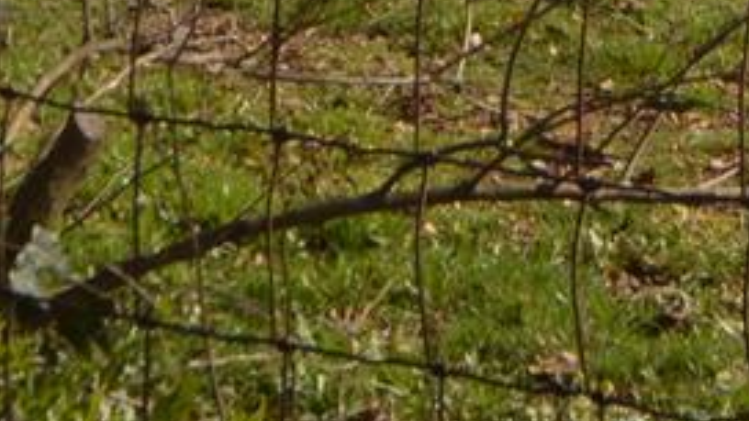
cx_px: 1140
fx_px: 5640
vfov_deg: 4.1
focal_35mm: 284
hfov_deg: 7.5
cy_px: -813
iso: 100
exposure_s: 1/200
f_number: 7.1
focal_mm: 24
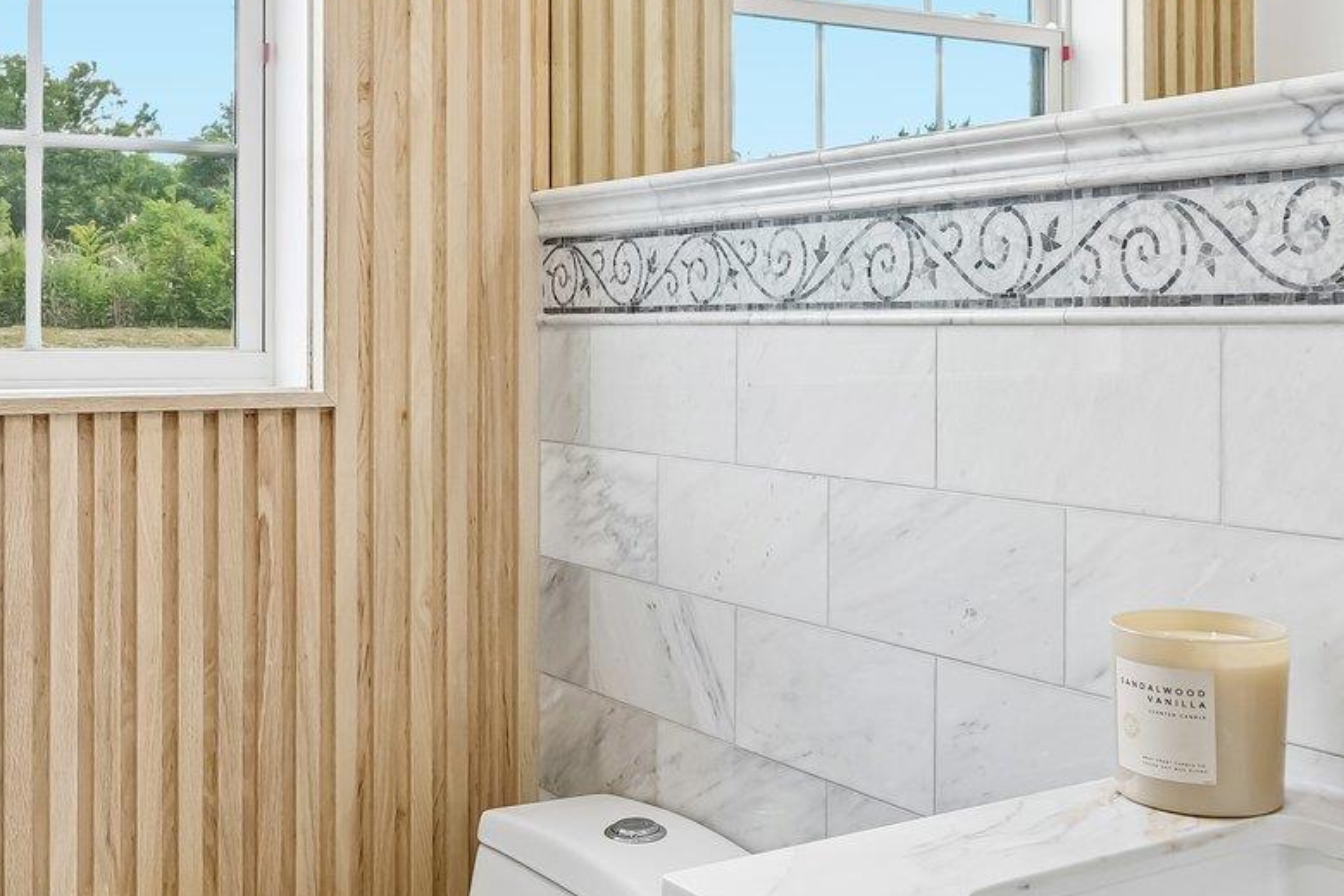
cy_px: 354
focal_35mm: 42
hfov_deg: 46.3
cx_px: 586
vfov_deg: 31.8
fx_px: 1568
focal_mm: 16
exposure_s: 1/30
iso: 125
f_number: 9
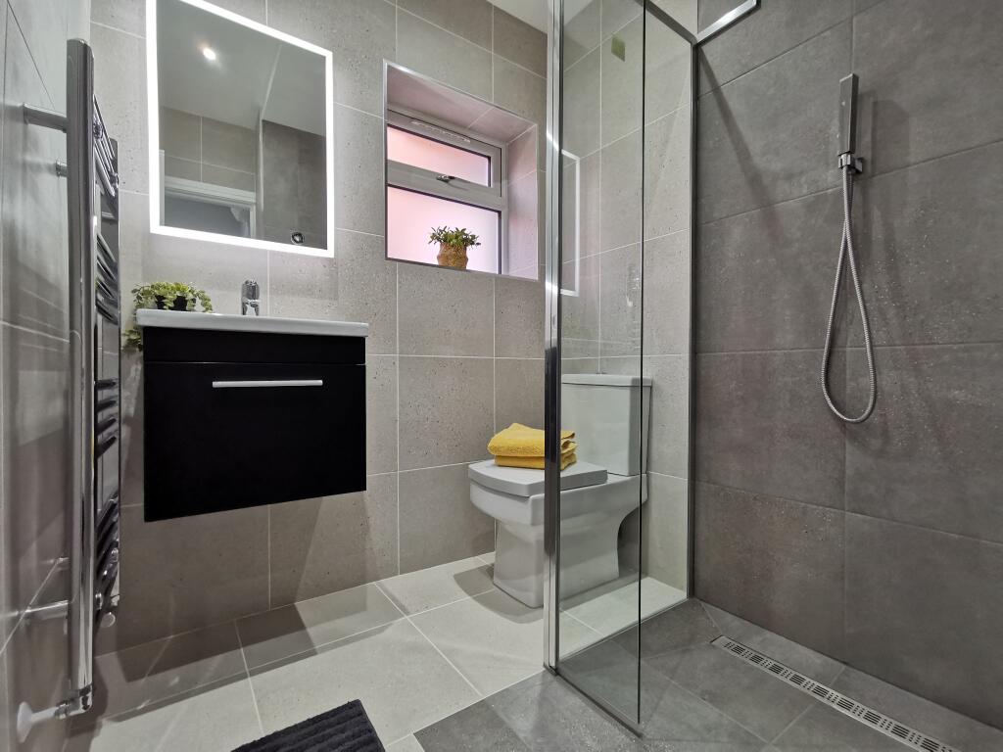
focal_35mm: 16
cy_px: 376
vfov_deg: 78.1
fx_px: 464
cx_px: 502
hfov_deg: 94.5
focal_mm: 2.35
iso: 160
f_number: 2.2
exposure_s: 1/50
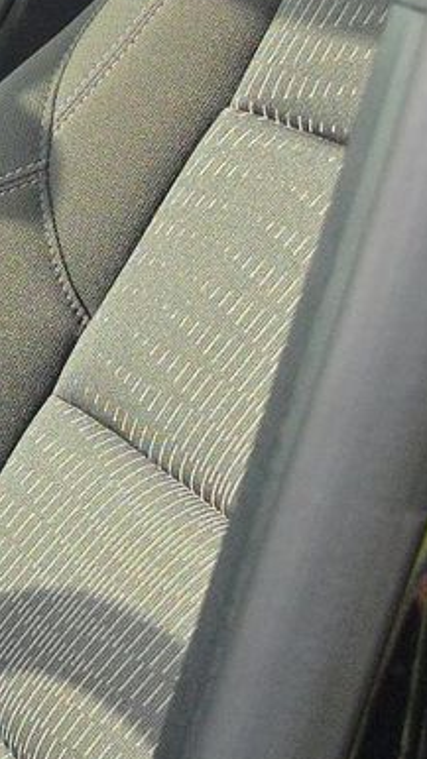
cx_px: -791
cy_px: 332
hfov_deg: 9.5
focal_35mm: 104
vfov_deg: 20.5
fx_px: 2094
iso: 63
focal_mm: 6.5
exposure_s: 1/1636
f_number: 1.4
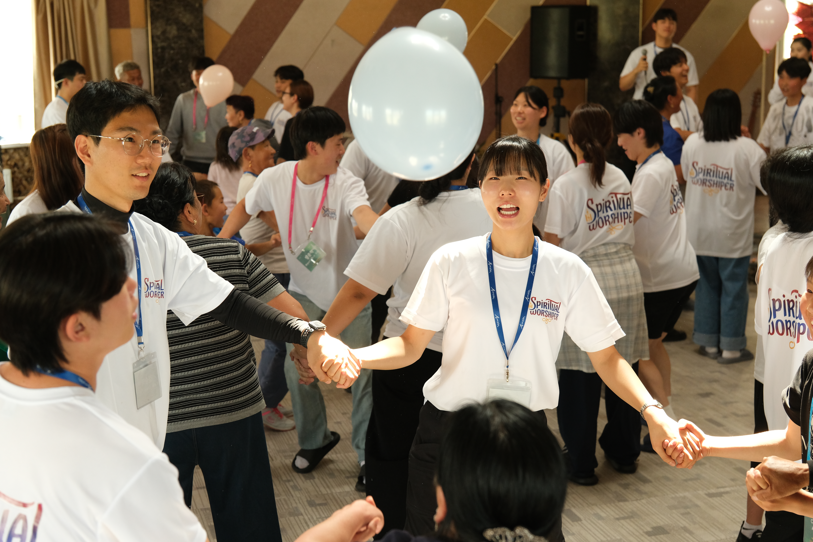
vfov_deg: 27.0
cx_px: 406
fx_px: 1129
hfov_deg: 39.6
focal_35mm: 50
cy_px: 271
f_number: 3.2
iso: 1250
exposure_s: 1/250
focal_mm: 33
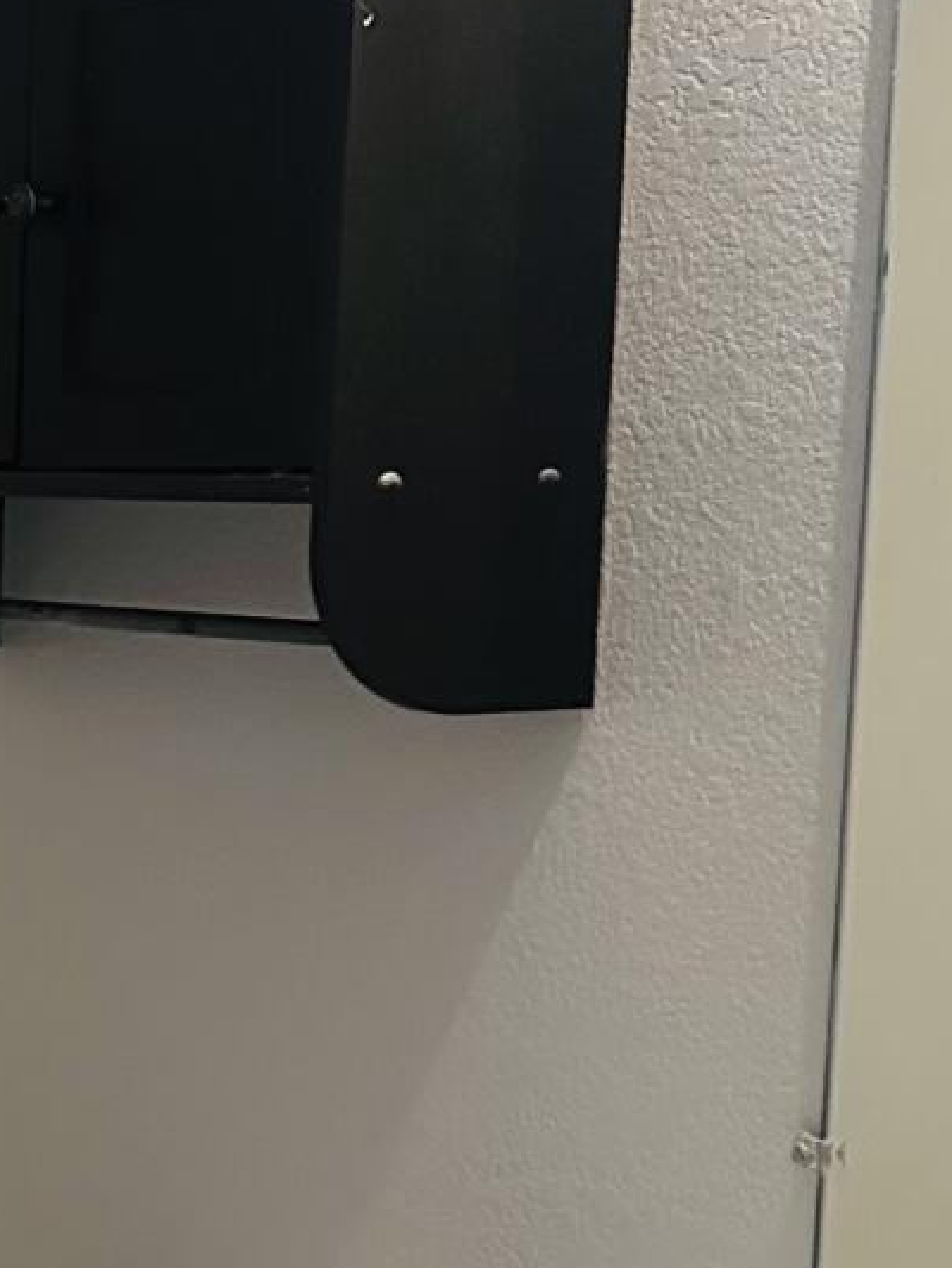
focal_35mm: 90
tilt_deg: -8.5
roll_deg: -0.2
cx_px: -552
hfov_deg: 15.0
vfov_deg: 21.6
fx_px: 3299
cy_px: 942
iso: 800
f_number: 1.78
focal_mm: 6.86
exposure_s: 1/60
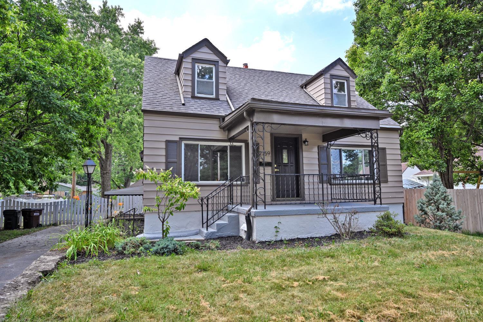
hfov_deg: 82.6
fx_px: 275
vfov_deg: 60.7
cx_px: 242
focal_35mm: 20
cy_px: 161
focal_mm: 20.5
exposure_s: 1/250
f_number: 5.6
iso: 160
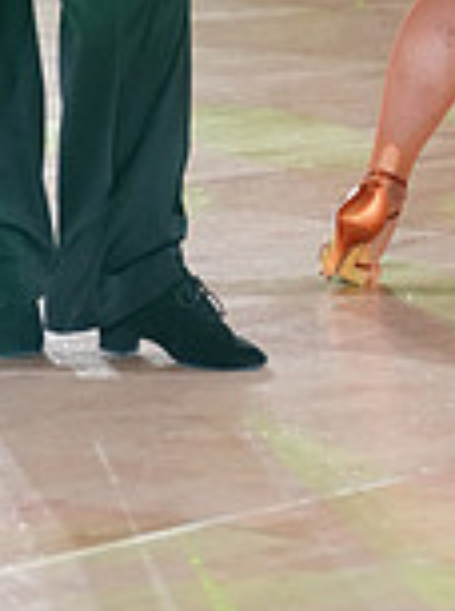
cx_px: 241
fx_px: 4505
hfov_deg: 5.8
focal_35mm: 256
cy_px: -228
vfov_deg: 7.6
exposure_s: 1/400
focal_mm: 70
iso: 2500
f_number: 2.8
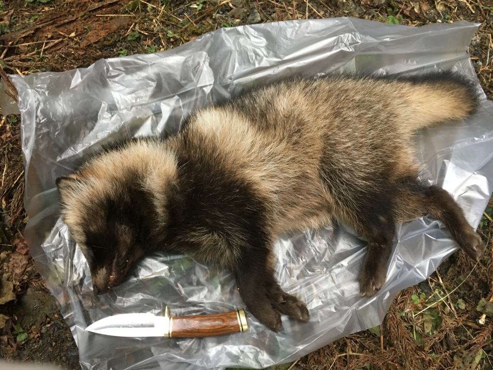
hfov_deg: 61.7
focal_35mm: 29
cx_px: 246
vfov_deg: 48.2
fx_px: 413
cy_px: 185
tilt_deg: -68.6
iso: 125
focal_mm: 4.15
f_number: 2.2
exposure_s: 1/30
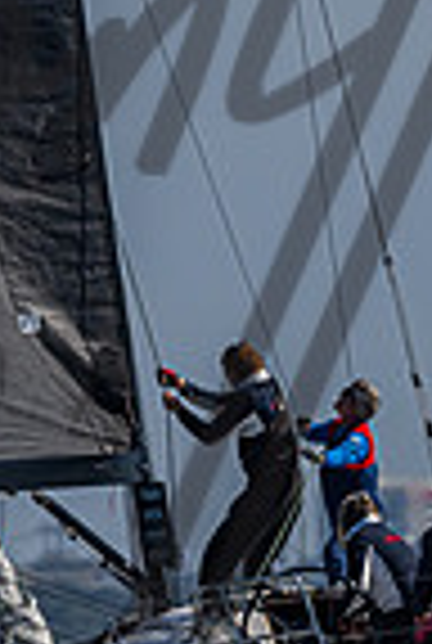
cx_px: 62
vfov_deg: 1.1
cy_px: 226
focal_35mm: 1845
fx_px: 33048
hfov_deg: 0.7
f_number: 5.6
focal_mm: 360
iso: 400
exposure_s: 1/6400
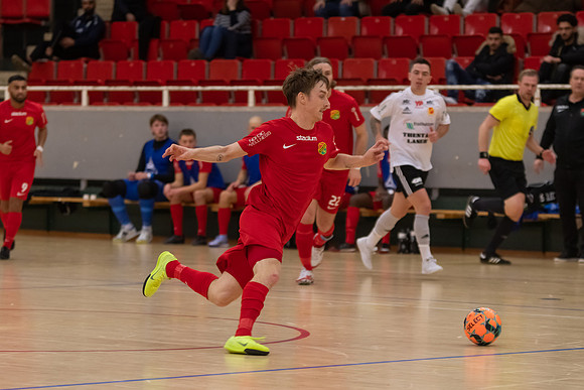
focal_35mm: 174
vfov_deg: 7.9
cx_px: 292
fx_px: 2828
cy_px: 195
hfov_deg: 11.8
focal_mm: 112
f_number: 3.2
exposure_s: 1/800
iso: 1000
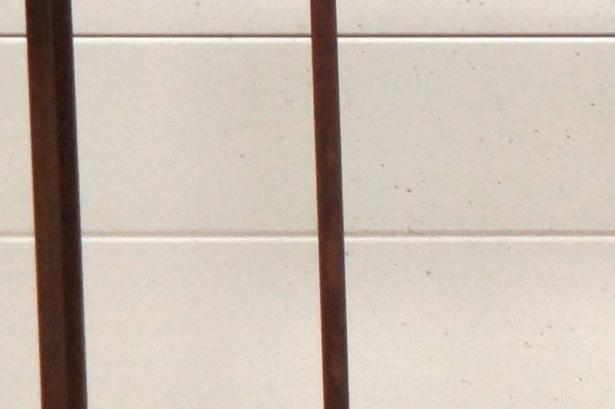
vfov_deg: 2.5
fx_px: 9447
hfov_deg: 3.7
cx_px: 1447
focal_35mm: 553
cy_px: 399
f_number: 5
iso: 400
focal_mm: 55
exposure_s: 1/100
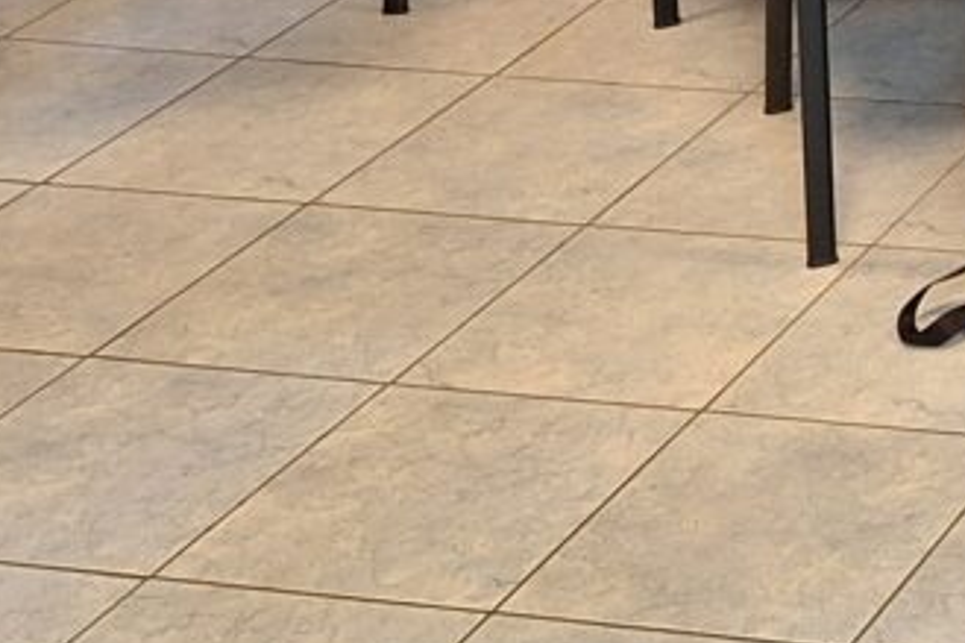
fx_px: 3054
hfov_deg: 14.9
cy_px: -831
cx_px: 1901
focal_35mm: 114
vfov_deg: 10.5
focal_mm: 5.54
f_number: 1.8
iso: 125
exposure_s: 1/50
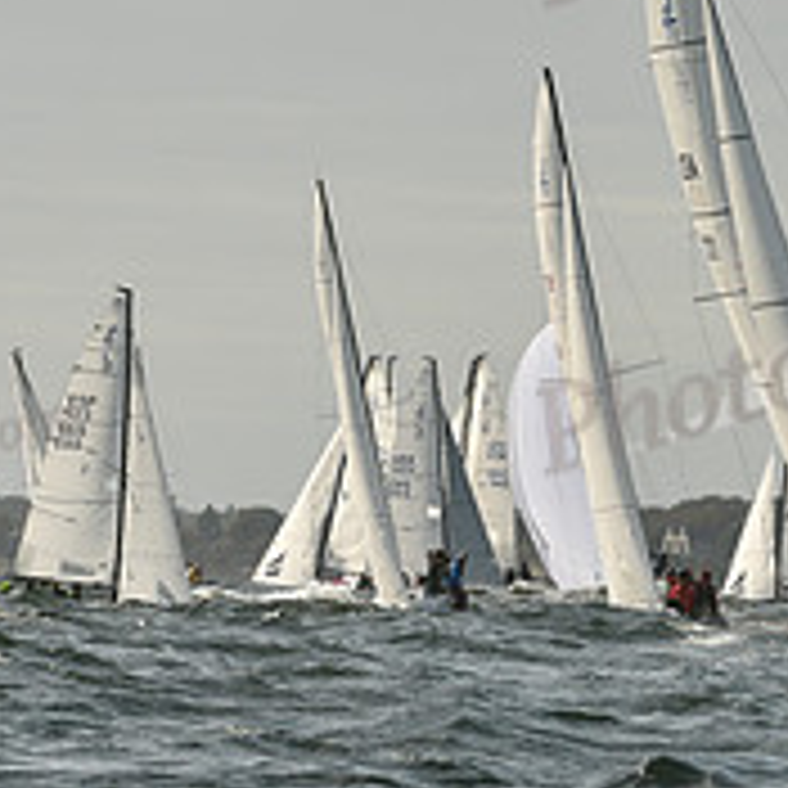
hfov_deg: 3.1
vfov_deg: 3.1
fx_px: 14526
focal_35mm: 564
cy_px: 187
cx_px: 306
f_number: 9
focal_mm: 200
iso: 320
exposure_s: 1/1250
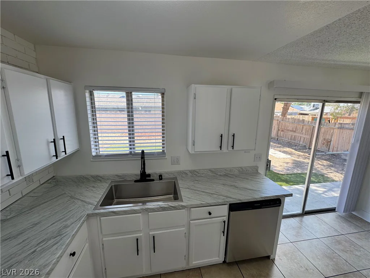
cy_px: 139
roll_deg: -0.8
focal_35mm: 14
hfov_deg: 102.1
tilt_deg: -11.8
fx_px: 150
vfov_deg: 85.7
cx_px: 185
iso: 40
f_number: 2.2
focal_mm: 2.22
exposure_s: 1/216
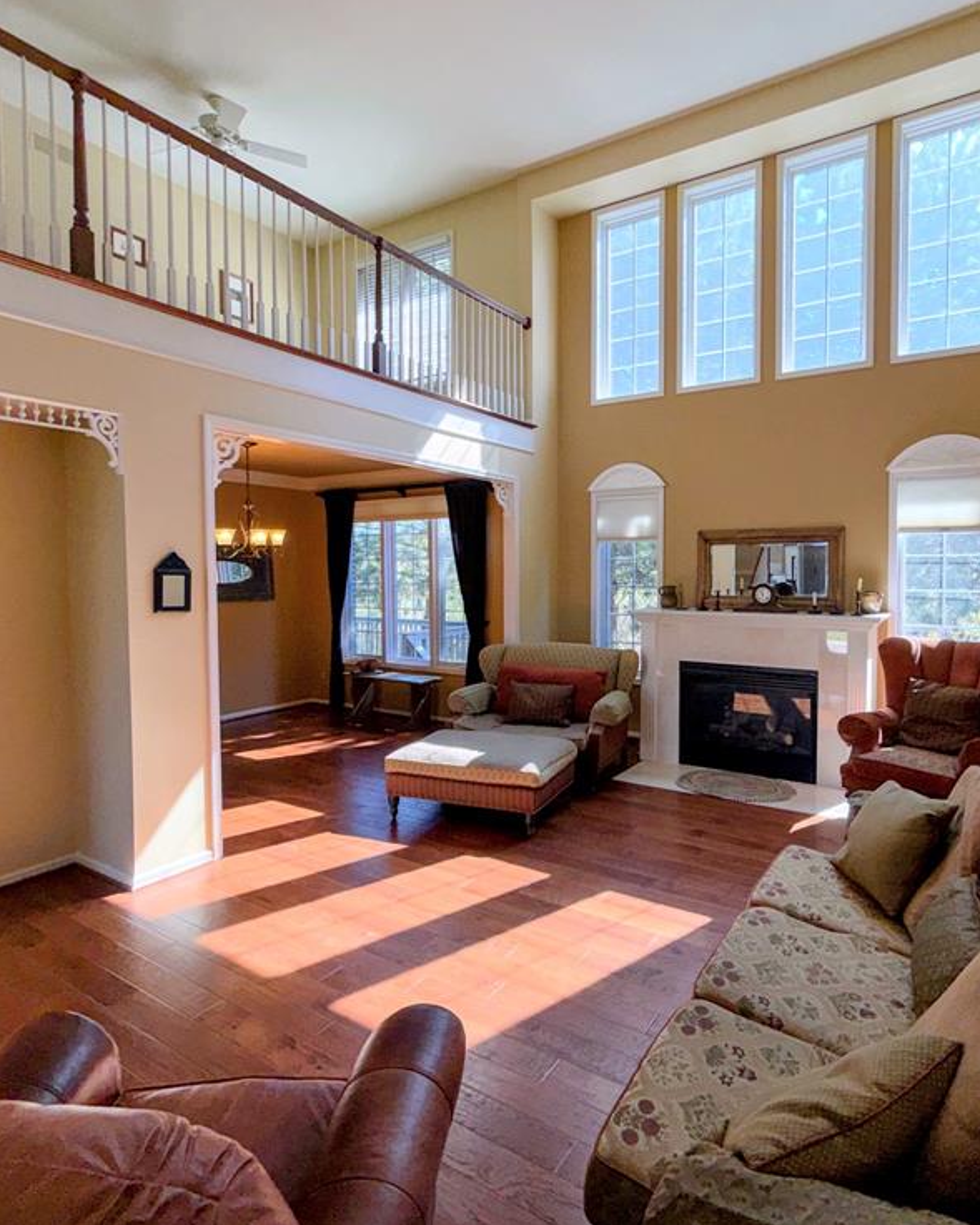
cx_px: 584
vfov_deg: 83.3
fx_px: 689
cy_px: 593
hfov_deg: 70.2
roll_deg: +0.3
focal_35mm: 19
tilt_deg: -2.0
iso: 20
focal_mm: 2.22
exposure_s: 1/120
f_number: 2.2
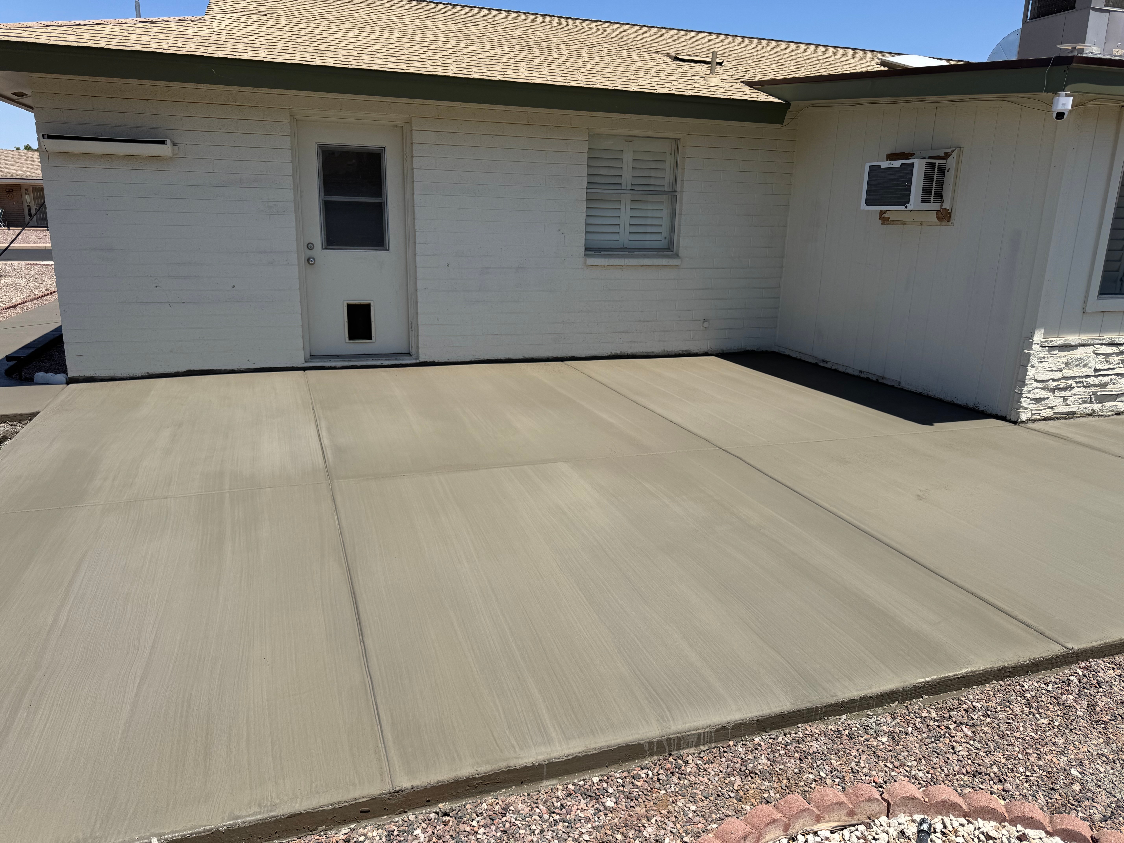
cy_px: 422
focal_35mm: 24
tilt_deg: -14.2
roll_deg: -0.5
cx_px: 562
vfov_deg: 56.8
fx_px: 779
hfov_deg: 71.6
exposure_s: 1/5814
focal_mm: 6.76
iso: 80
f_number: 1.78
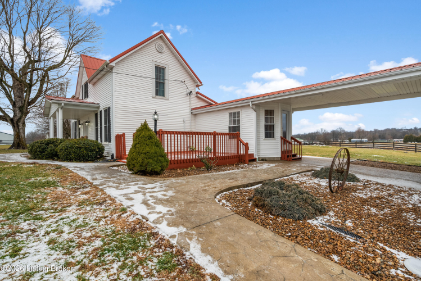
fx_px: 187
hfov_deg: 96.7
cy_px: 140
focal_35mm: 16
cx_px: 210
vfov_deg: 73.8
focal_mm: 16
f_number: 11
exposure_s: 1/80
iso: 400
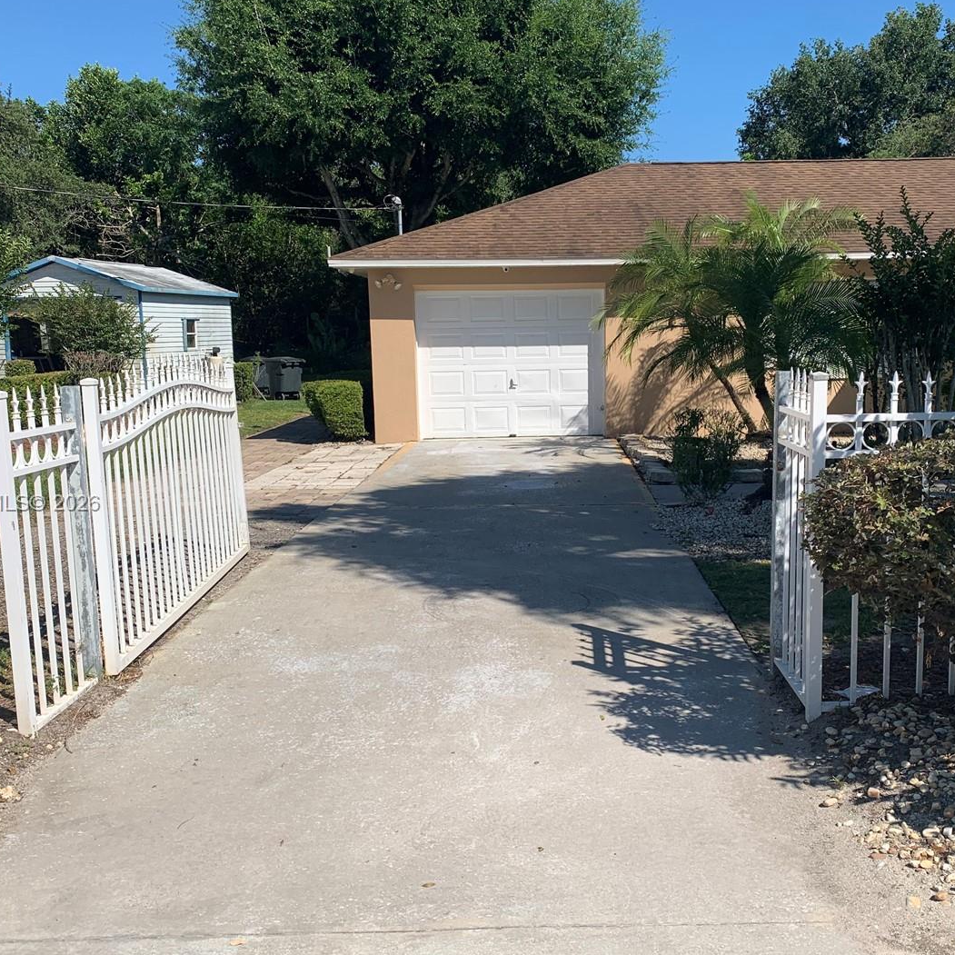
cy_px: 504
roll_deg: +1.7
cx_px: 543
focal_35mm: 35
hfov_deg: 47.1
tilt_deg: -9.7
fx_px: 1092
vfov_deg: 47.2
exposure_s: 1/3289
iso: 25
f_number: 1.8
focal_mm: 4.25
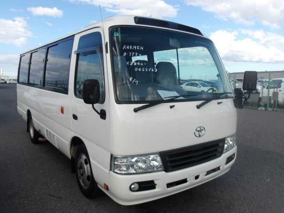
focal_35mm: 27
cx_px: 142
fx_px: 222
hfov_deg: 65.3
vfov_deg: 51.4
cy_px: 106
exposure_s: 1/858
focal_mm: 4.9
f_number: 3
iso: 100
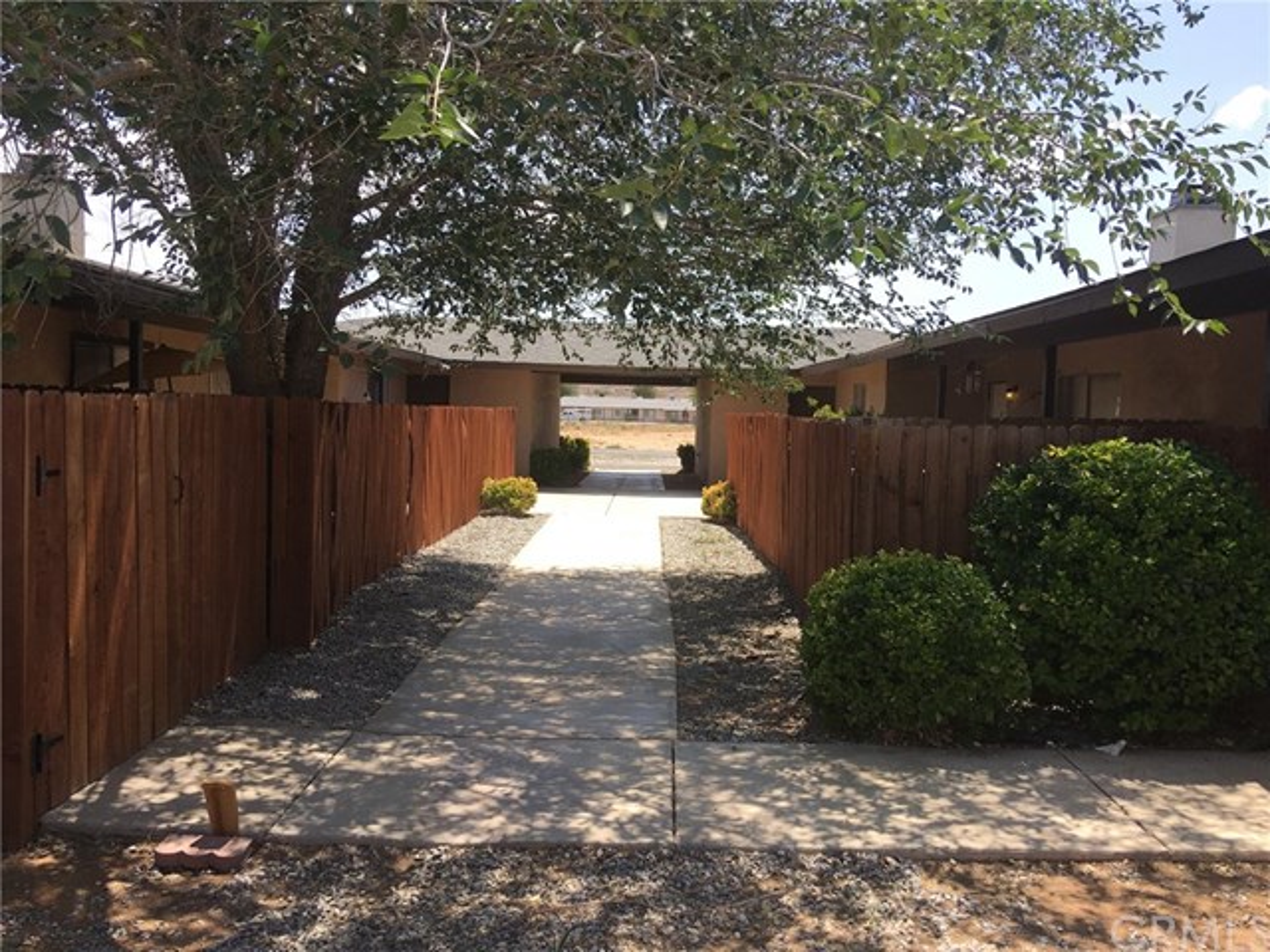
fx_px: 1064
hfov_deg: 61.7
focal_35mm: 29
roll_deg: -0.6
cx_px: 635
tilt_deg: -2.2
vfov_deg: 48.2
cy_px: 476
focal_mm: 4.15
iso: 25
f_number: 2.2
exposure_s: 1/761
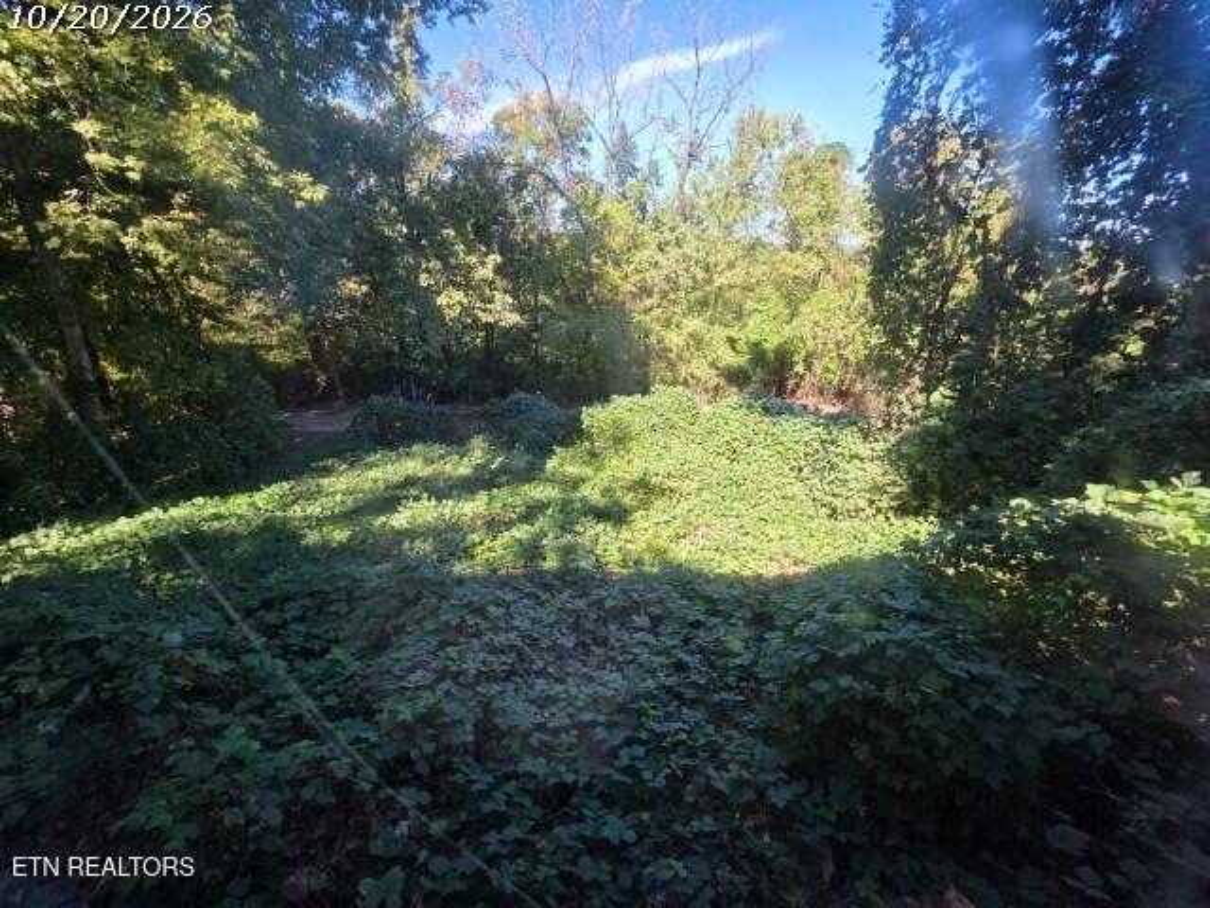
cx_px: 605
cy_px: 454
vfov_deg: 89.9
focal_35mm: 13
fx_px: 454
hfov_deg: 106.2
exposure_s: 1/298
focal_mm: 2.2
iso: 40
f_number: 1.9
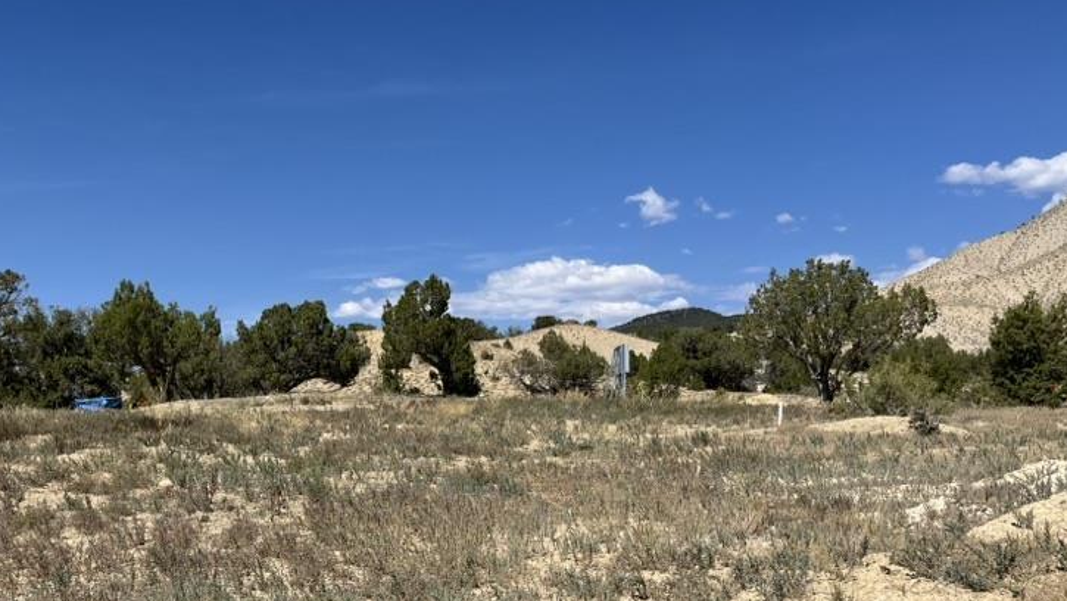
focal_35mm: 40
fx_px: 1132
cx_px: 368
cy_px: 479
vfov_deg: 29.1
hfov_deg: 49.7
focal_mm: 5.1
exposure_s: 1/5848
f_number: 1.6
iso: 50
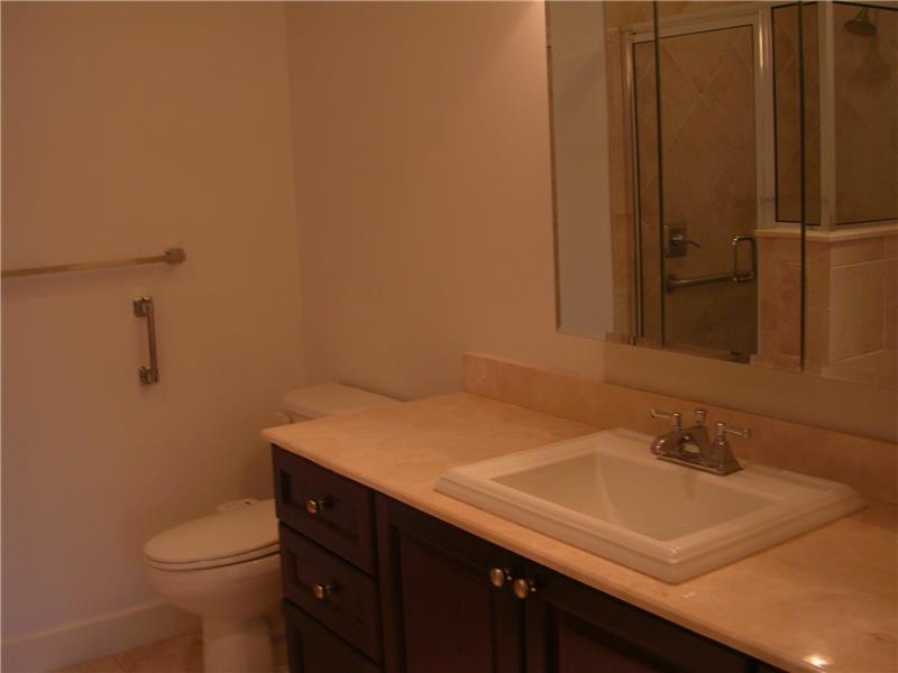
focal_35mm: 38
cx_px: 449
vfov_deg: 37.7
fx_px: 986
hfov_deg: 49.0
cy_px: 336
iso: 50
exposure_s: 1/21.8
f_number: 2.8
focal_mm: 5.8
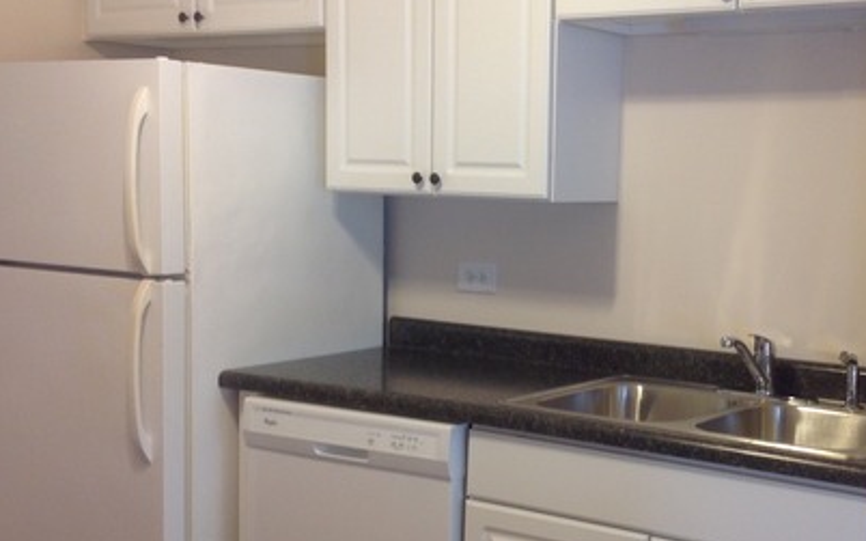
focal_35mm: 59
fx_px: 1392
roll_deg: -2.7
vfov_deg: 22.0
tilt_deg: -6.1
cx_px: 582
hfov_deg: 34.2
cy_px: 306
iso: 64
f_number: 2.4
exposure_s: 1/15
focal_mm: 4.28
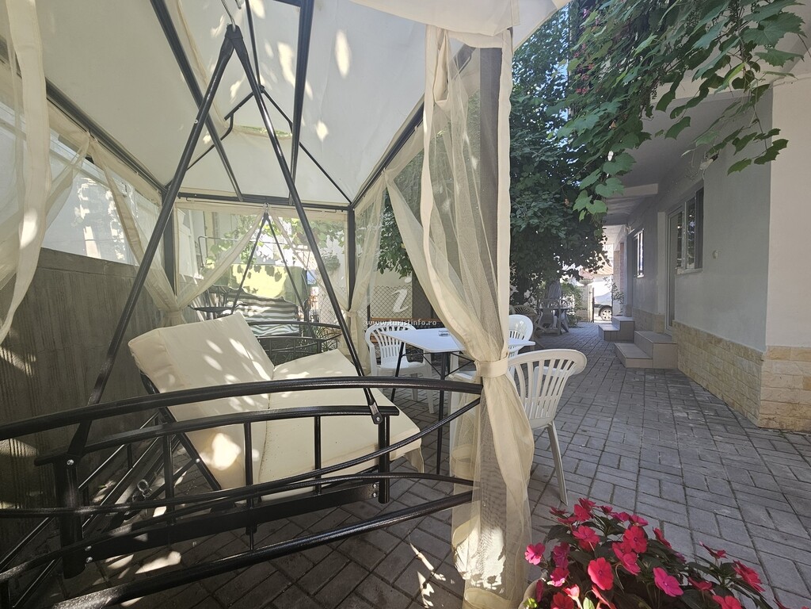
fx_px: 305
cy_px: 304
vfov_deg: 89.9
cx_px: 406
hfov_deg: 106.2
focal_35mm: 13
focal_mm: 2.2
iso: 50
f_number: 2.2
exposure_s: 1/107
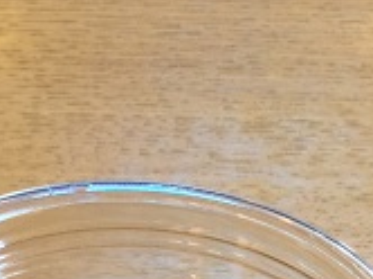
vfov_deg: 8.1
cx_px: 360
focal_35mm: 169
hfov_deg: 11.6
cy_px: 668
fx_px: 1818
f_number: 2.4
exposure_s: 1/20
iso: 160
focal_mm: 4.28
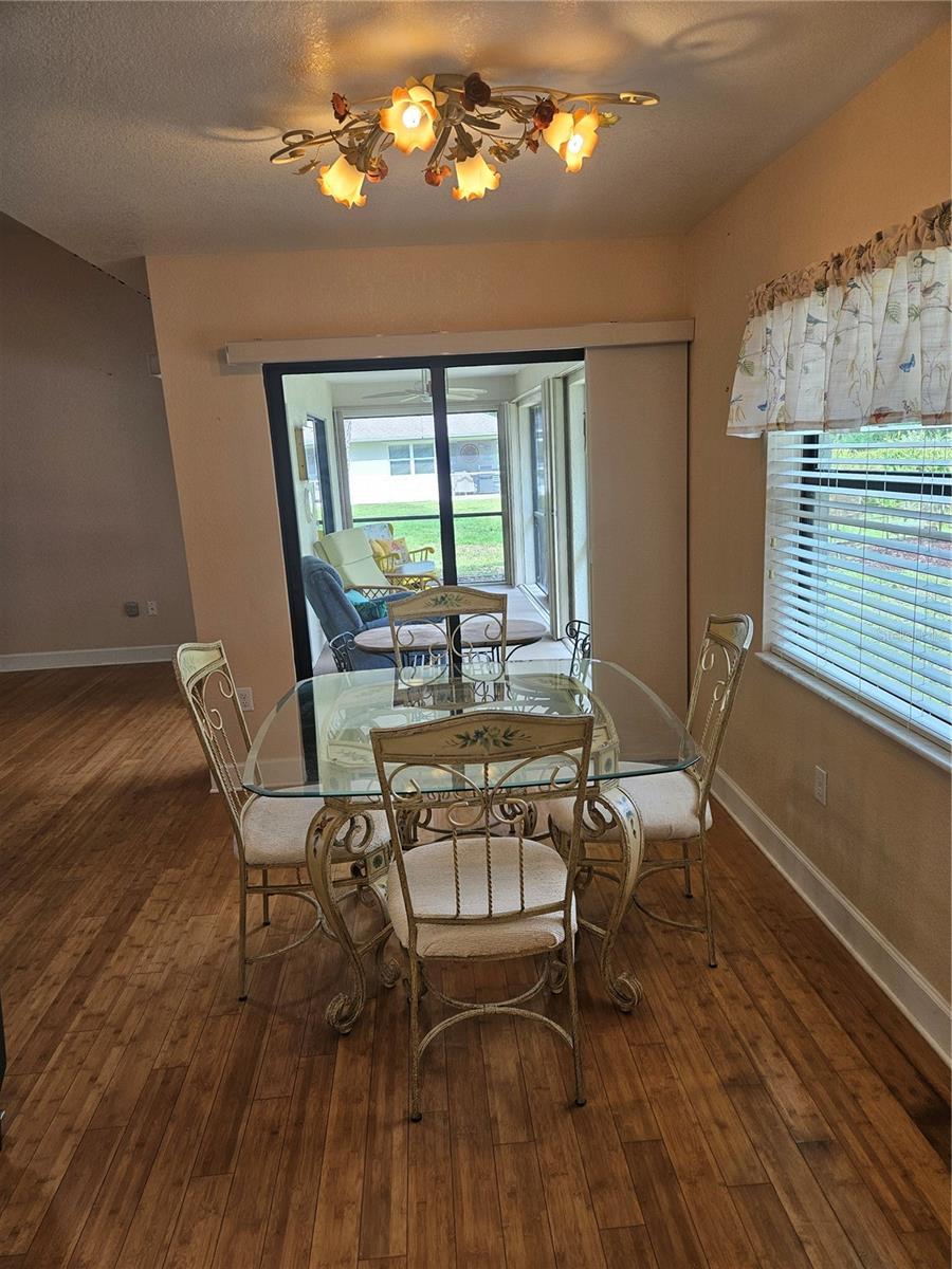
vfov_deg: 73.9
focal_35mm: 23
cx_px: 476
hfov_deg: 58.9
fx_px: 843
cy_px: 634
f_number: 1.8
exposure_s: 1/120
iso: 100
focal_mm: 5.4
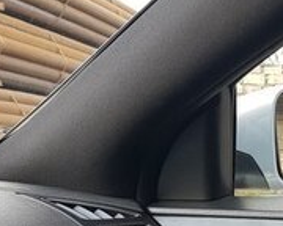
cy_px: 371
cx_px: 426
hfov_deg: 18.3
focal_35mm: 93
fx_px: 779
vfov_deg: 14.9
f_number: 1.7
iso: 50
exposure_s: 1/60
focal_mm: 4.2
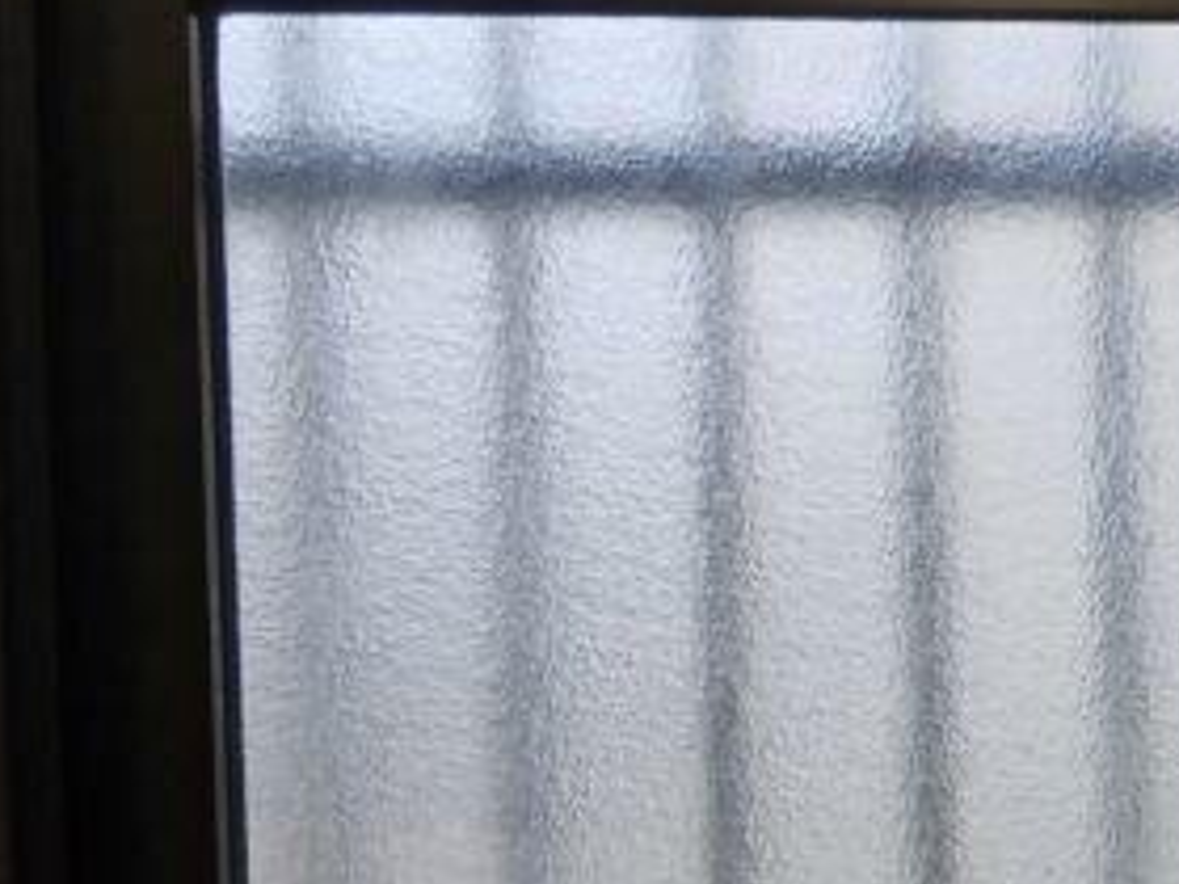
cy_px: 821
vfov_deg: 15.4
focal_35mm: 95
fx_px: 3236
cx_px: 1646
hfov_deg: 18.7
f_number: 1.8
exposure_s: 1/60
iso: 40
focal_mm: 3.86
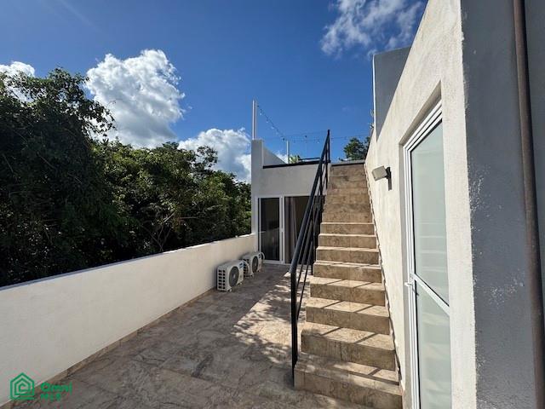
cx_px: 272
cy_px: 204
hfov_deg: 102.1
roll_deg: -0.1
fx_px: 220
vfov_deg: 85.7
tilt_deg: +2.3
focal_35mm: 14
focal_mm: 2.22
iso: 50
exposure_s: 1/2674
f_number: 2.2
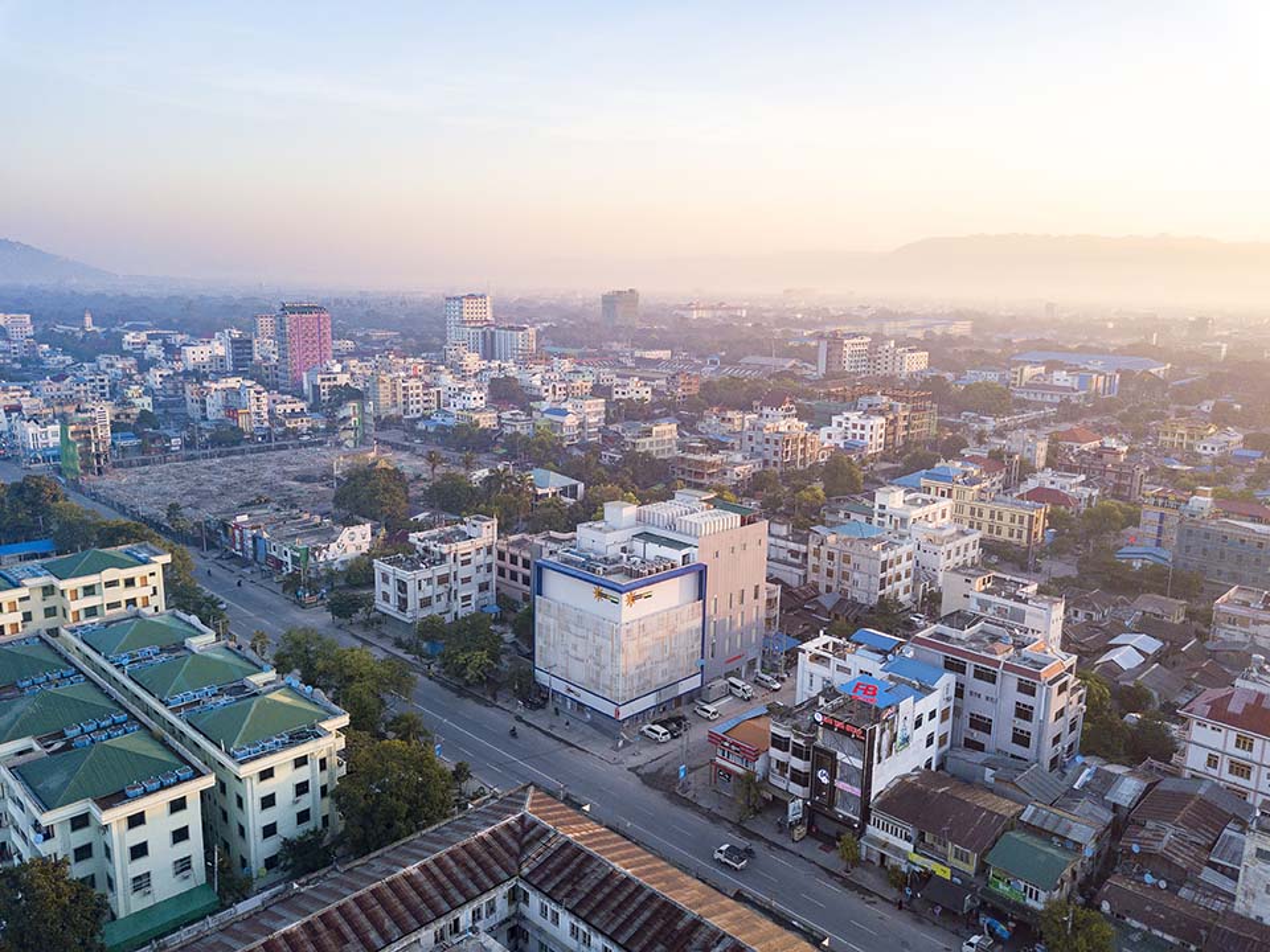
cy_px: 476
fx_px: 954
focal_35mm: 26
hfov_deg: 67.3
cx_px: 635
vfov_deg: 53.1
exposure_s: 1/320
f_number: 2.2
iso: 100
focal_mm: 4.73
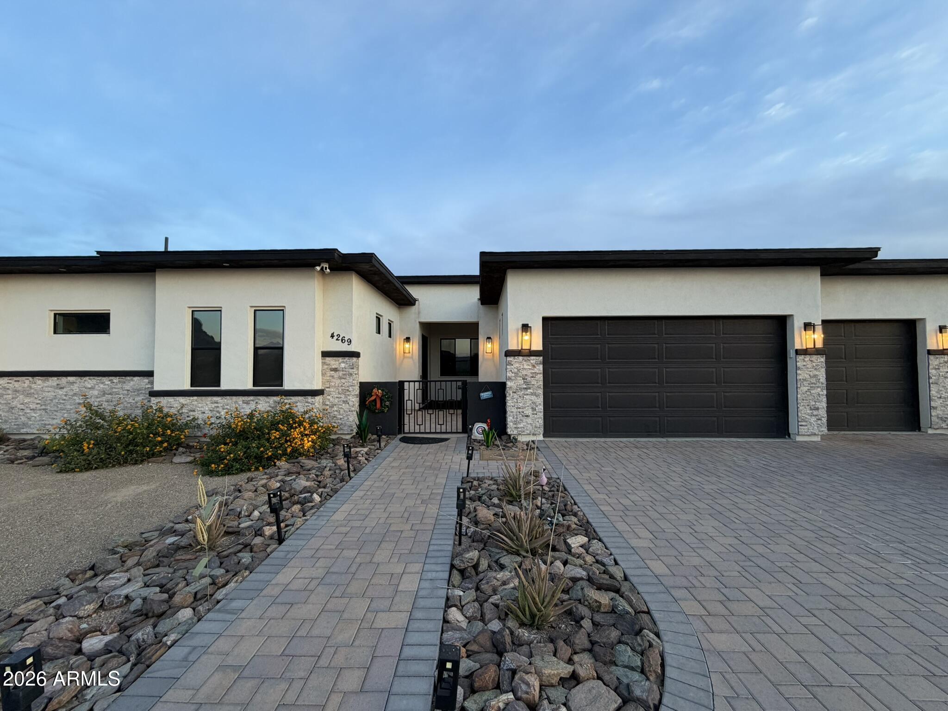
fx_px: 383
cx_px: 474
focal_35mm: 14
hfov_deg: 102.1
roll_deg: +0.4
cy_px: 356
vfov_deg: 85.7
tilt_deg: +2.3
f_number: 2.2
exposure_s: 1/121
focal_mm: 2.22
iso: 100
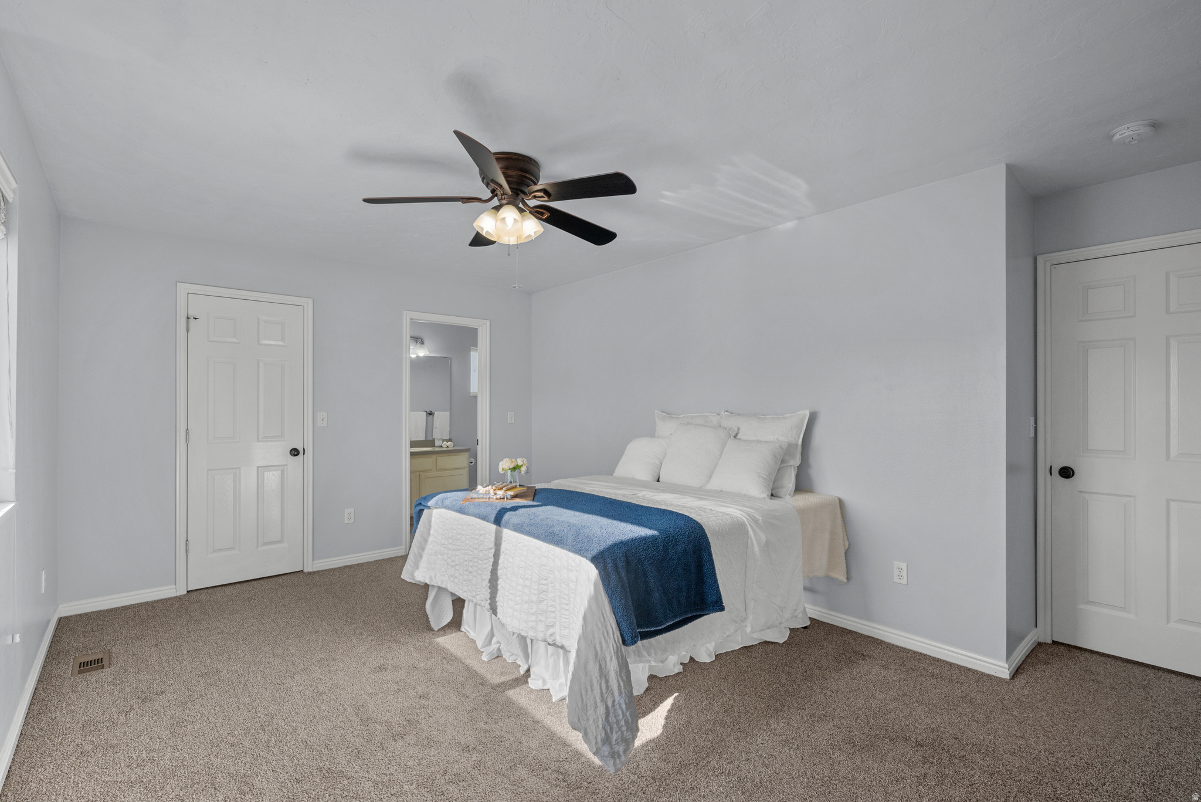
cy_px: 401
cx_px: 600
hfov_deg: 96.7
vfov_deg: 73.8
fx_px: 534
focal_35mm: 16
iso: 500
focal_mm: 16
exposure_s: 1/30
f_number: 8
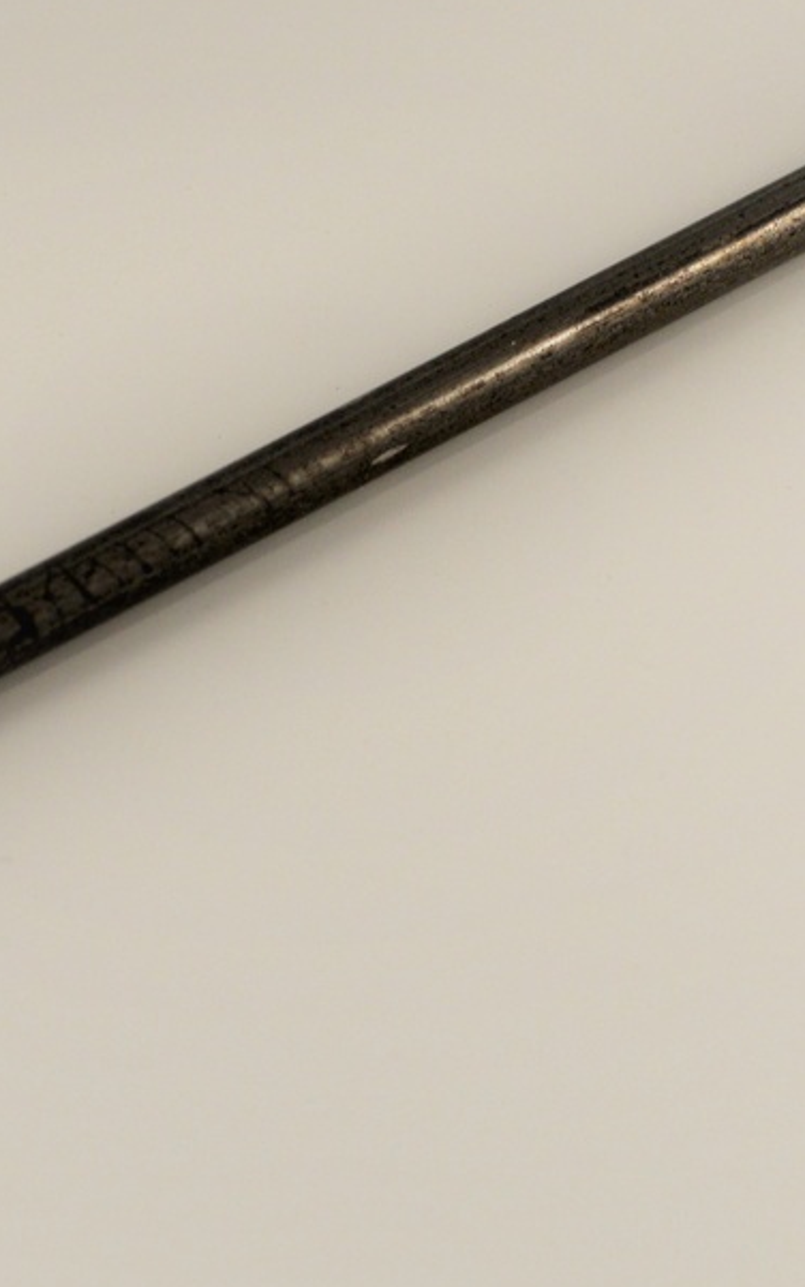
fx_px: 4993
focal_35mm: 142
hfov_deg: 9.2
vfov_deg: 14.7
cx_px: 295
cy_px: 499
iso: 220
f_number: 5.6
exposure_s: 1/125
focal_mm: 35
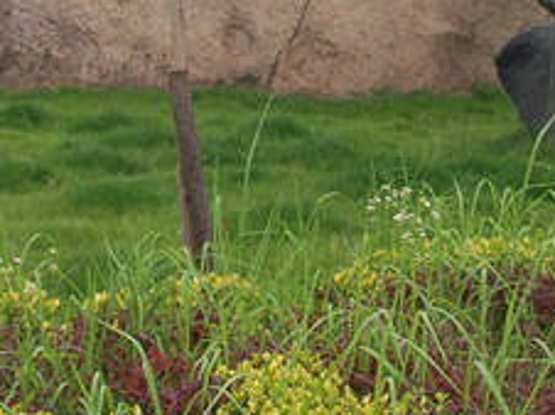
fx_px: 2130
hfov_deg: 14.8
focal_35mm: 133
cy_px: -36
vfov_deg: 11.0
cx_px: 334
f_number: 8
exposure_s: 1/250
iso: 100
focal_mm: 26
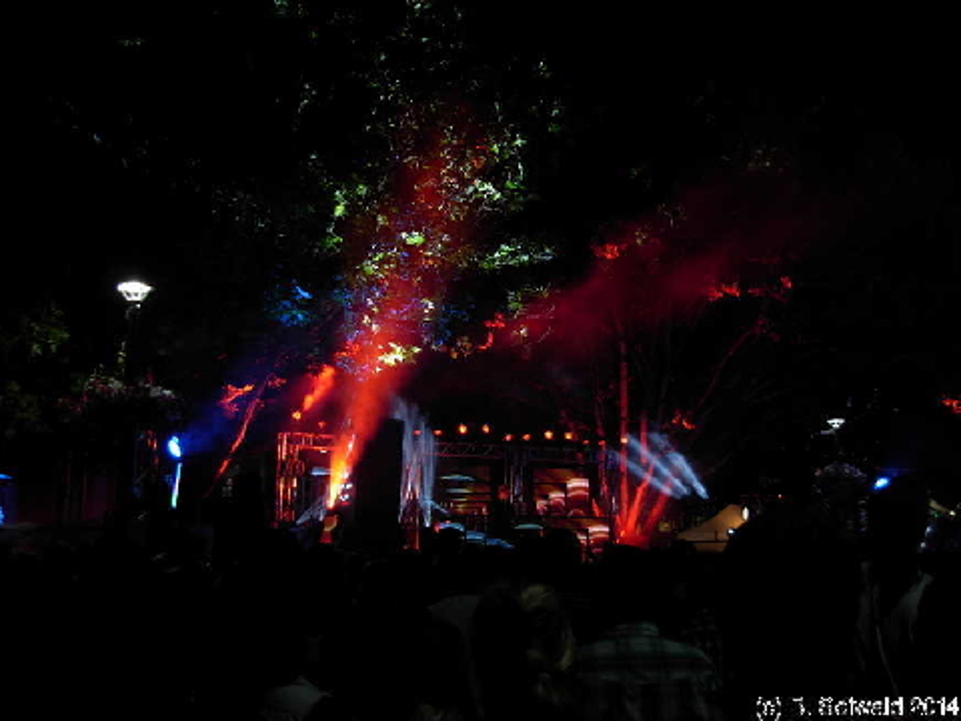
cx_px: 480
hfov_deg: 49.0
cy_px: 360
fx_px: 1055
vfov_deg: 37.7
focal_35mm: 38
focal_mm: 6.3
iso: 79
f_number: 2.9
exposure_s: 1/17.9
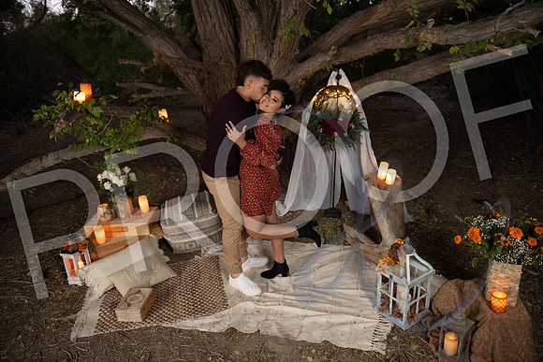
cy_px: 181
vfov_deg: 53.2
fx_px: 362
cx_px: 272
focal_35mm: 24
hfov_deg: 73.7
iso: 640
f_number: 2.8
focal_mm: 24
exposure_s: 1/60
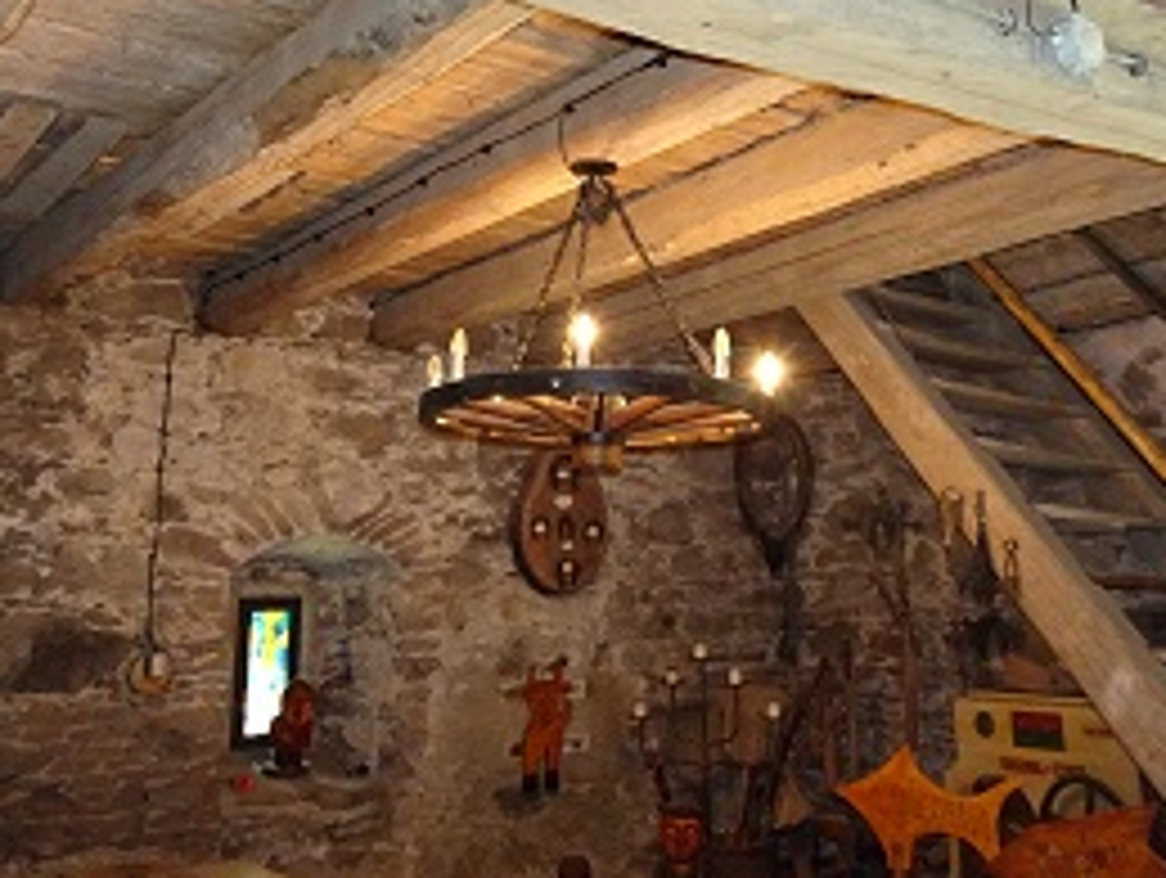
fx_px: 1248
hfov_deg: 50.1
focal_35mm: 37
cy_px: 252
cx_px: 608
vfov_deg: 38.0
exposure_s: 1/30
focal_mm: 4.1
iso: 800
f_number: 3.5
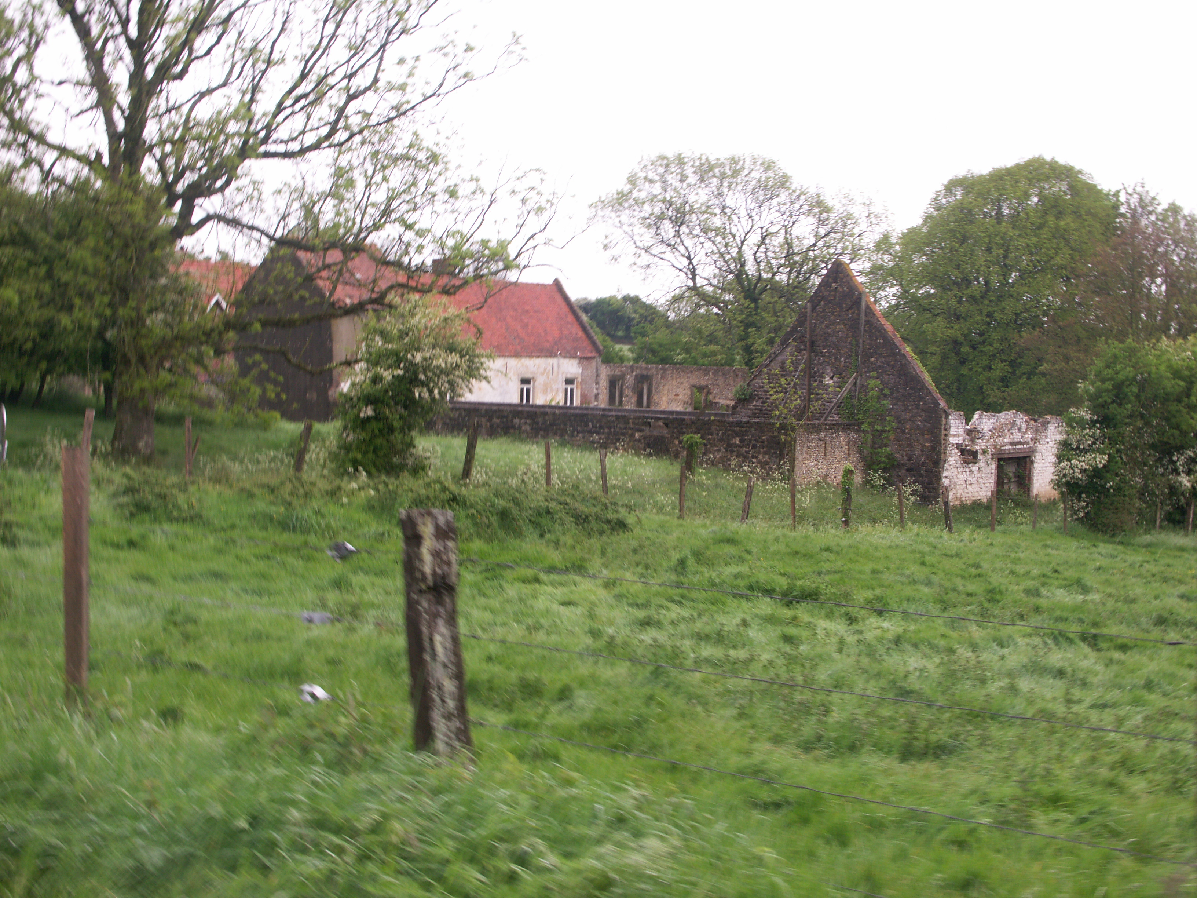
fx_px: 1591
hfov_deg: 41.2
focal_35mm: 46
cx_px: 598
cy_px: 449
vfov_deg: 31.5
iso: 64
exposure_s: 1/50
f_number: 5.6
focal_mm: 11.82
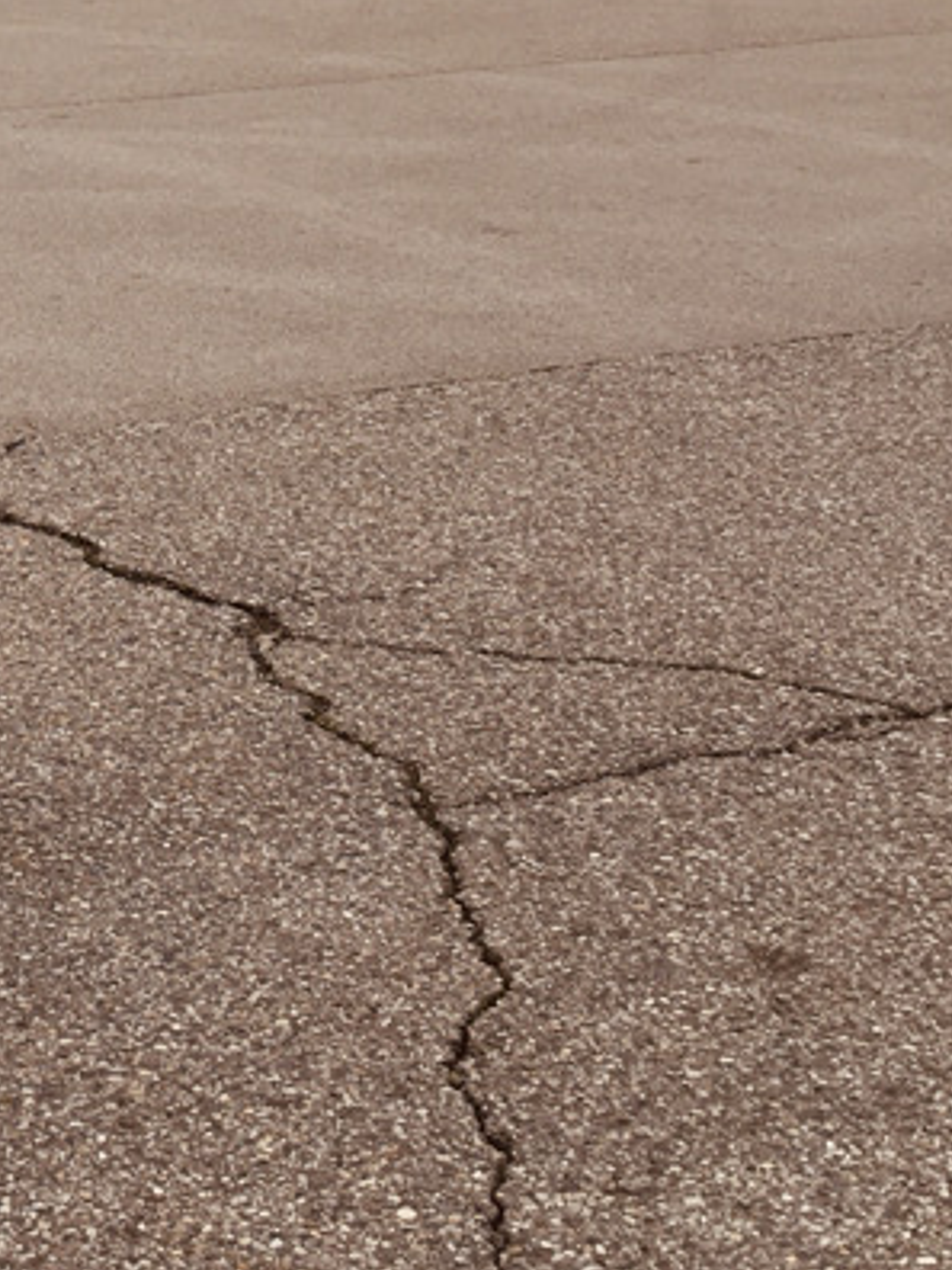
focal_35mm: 75
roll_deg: +1.0
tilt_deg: -7.1
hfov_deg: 18.6
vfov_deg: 24.7
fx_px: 2750
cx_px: -192
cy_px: -13
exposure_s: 1/1026
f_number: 2.2
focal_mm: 4.15
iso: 25
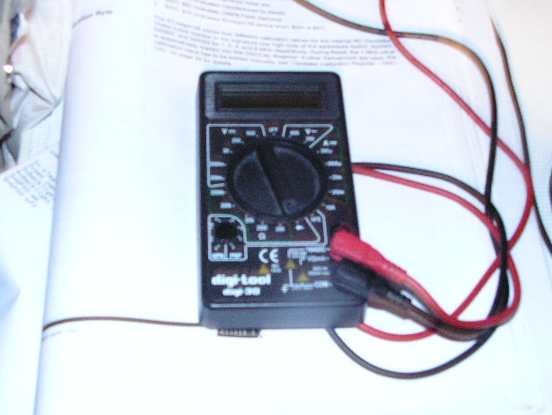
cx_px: 279
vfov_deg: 28.1
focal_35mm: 52
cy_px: 203
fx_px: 830
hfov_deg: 36.8
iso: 160
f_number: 3.2
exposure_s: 1/2
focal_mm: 8.4
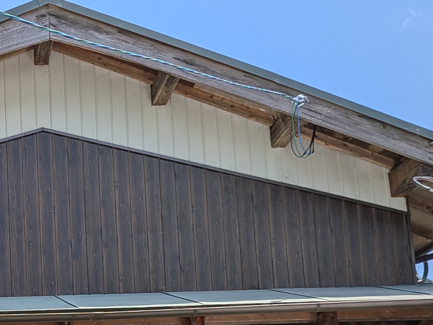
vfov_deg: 19.8
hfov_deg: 26.6
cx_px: -49
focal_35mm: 67
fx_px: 838
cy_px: 449
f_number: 1.7
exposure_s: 1/1160
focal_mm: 4.53
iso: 19
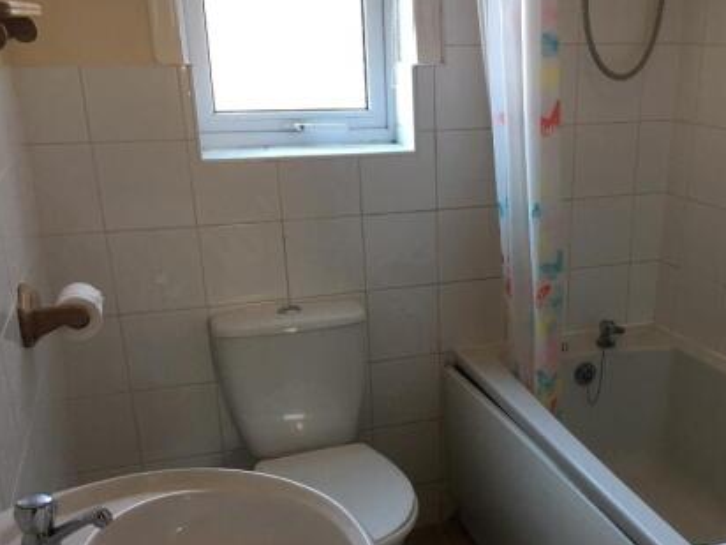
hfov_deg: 45.2
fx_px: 860
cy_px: 370
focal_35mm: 41
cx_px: 478
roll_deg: -0.9
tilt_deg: -21.5
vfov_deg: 34.8
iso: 125
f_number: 2.2
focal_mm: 4.15
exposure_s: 1/33
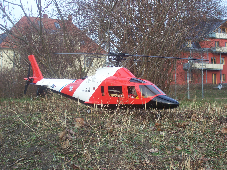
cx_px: 114
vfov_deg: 22.3
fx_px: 433
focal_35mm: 66
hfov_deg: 29.4
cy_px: 85
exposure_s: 1/100
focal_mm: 11
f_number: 3.6
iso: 80
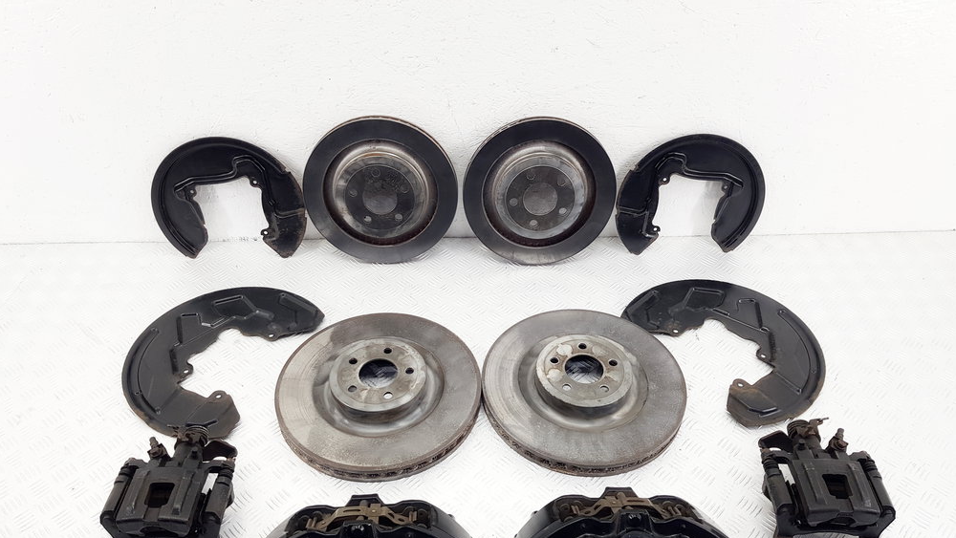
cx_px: 487
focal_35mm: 29
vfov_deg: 40.1
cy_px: 312
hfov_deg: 66.0
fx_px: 735
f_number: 1.7
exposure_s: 1/50
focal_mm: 4.2
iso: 50
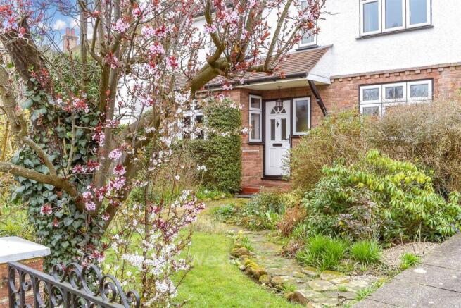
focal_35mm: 33
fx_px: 423
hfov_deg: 57.2
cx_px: 230
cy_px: 154
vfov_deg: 40.0
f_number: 8
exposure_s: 1/30
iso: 160
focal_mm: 22
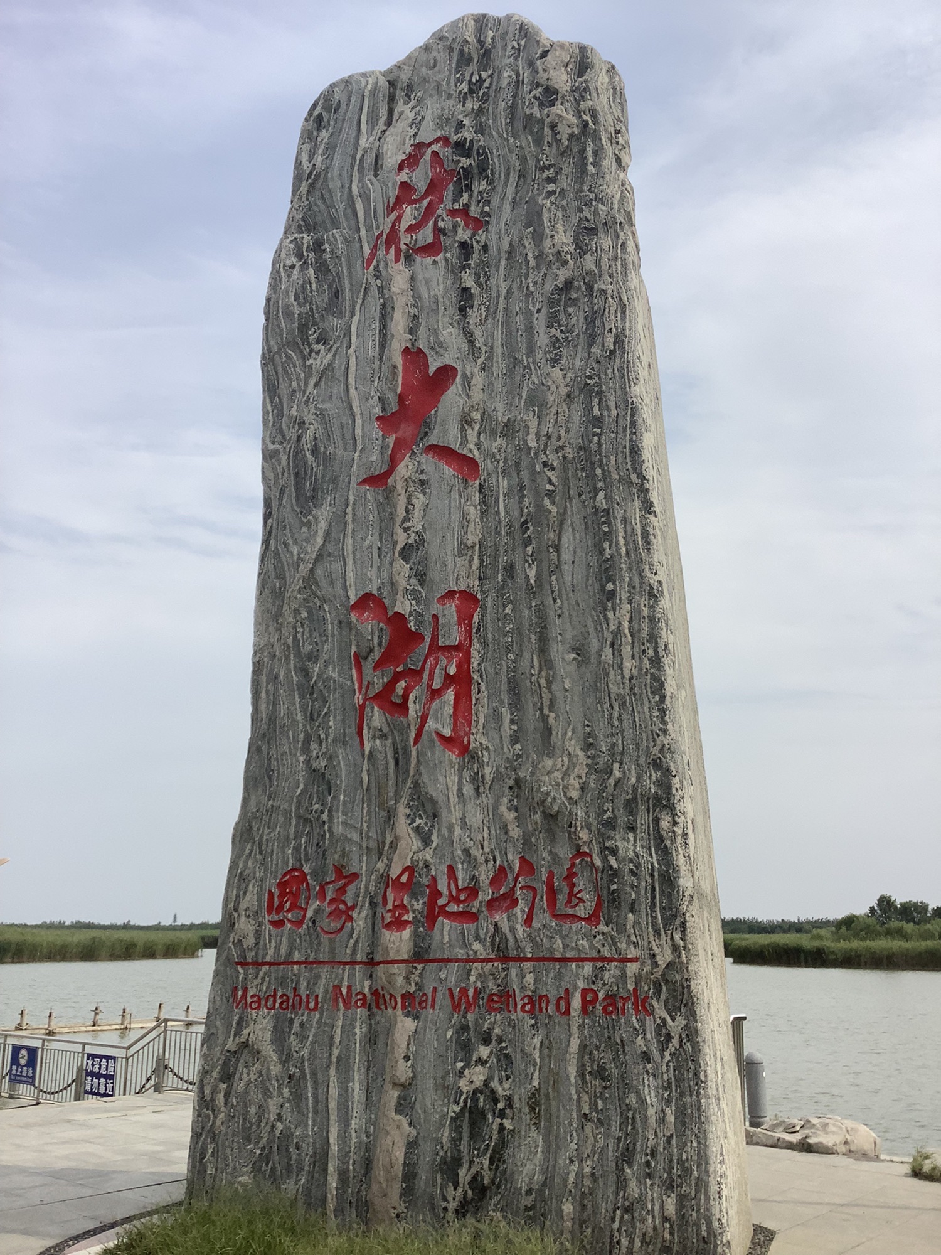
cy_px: 628
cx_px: 470
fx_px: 1124
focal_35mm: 31
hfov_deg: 45.4
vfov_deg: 58.4
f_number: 2.4
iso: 25
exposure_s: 1/2146
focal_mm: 3.3
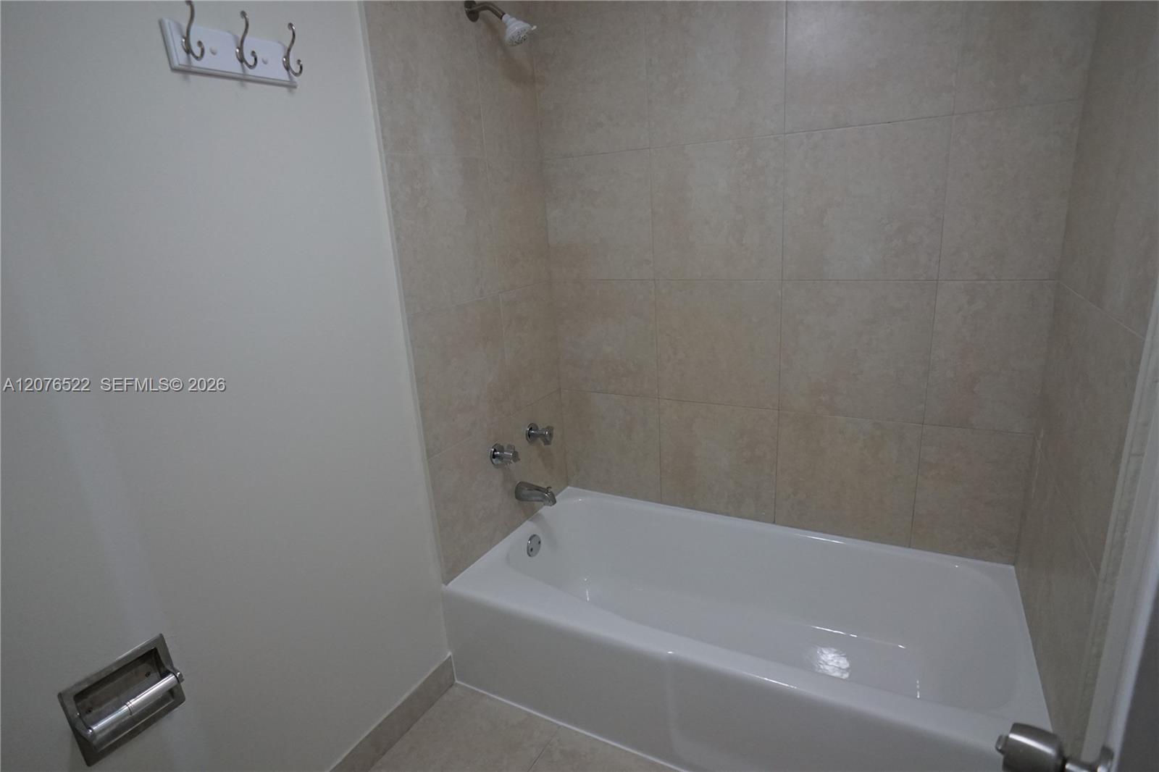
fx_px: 772
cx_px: 580
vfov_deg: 53.1
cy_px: 386
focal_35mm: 24
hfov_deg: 73.8
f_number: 4
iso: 1600
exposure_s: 1/160
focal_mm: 16
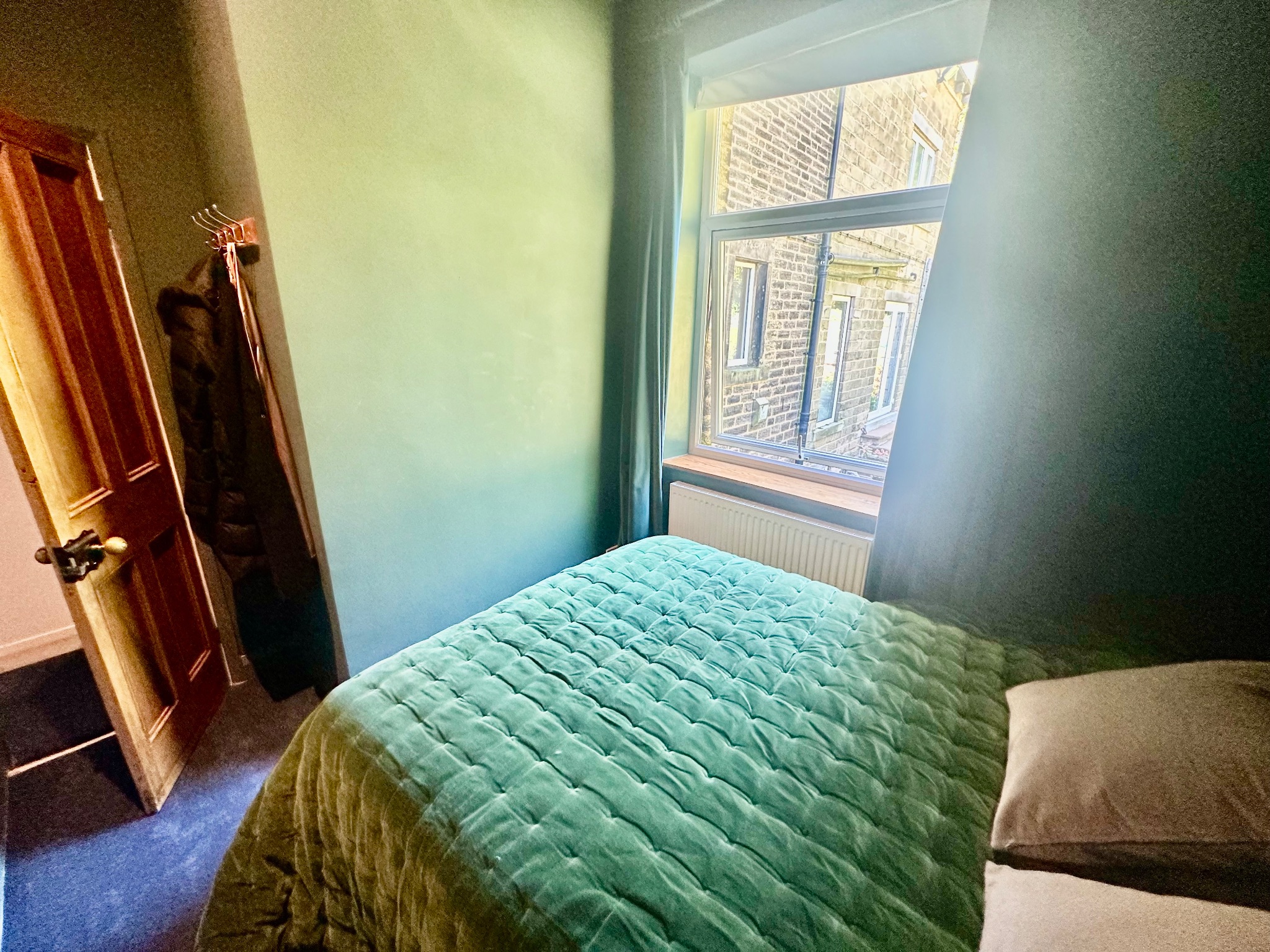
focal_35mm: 14
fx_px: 514
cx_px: 635
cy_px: 476
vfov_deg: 85.7
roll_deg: -1.1
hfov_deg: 102.1
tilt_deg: -17.2
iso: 400
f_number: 2.2
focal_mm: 2.22
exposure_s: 1/60
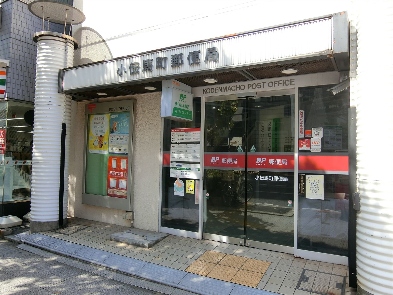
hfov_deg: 65.3
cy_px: 148
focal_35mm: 27
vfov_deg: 51.4
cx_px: 196
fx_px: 307
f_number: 3.1
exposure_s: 1/500
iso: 80
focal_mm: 5.7
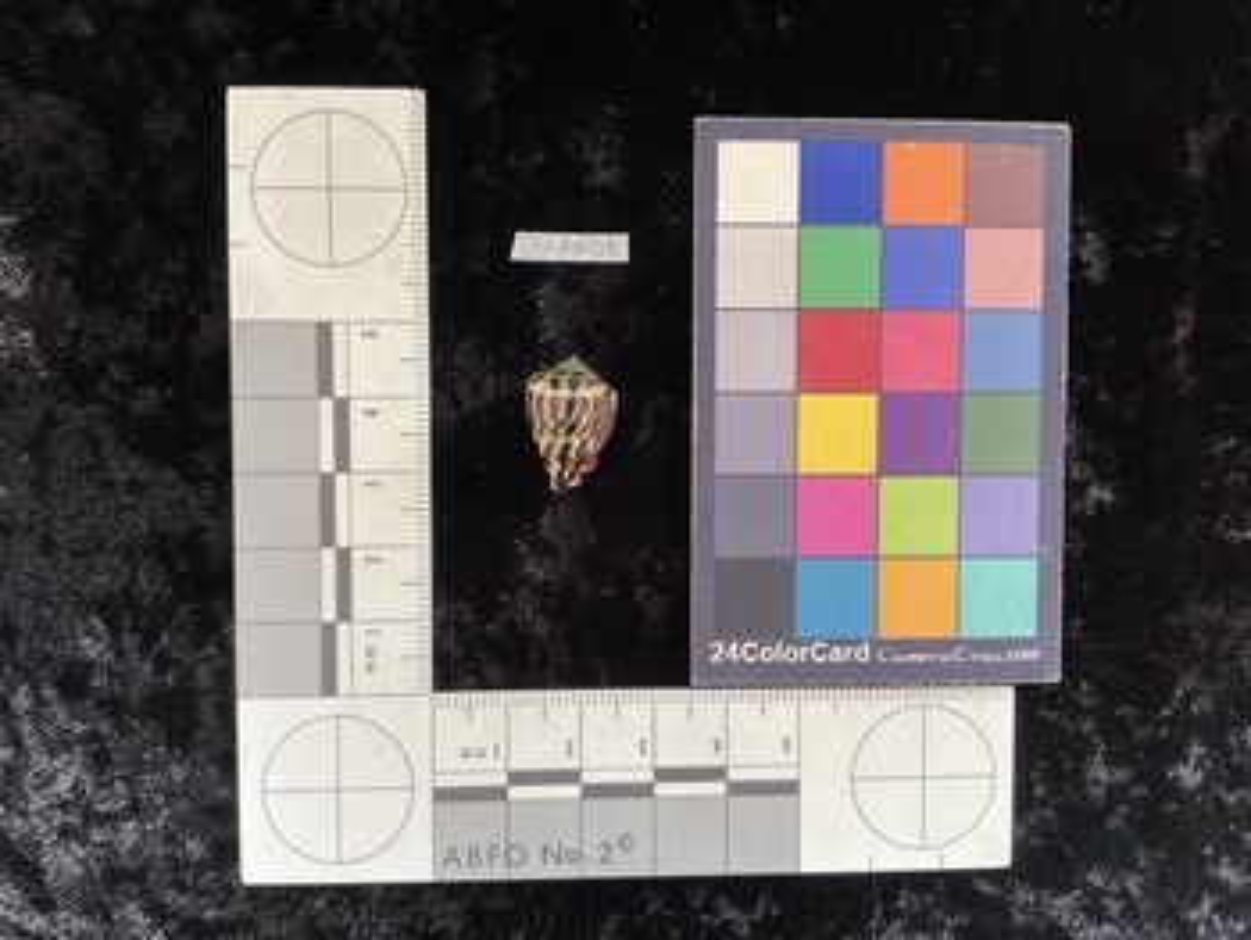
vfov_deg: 48.3
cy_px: 470
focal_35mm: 29
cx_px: 626
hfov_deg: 61.6
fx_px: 1049
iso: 125
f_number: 1.8
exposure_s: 1/60
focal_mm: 3
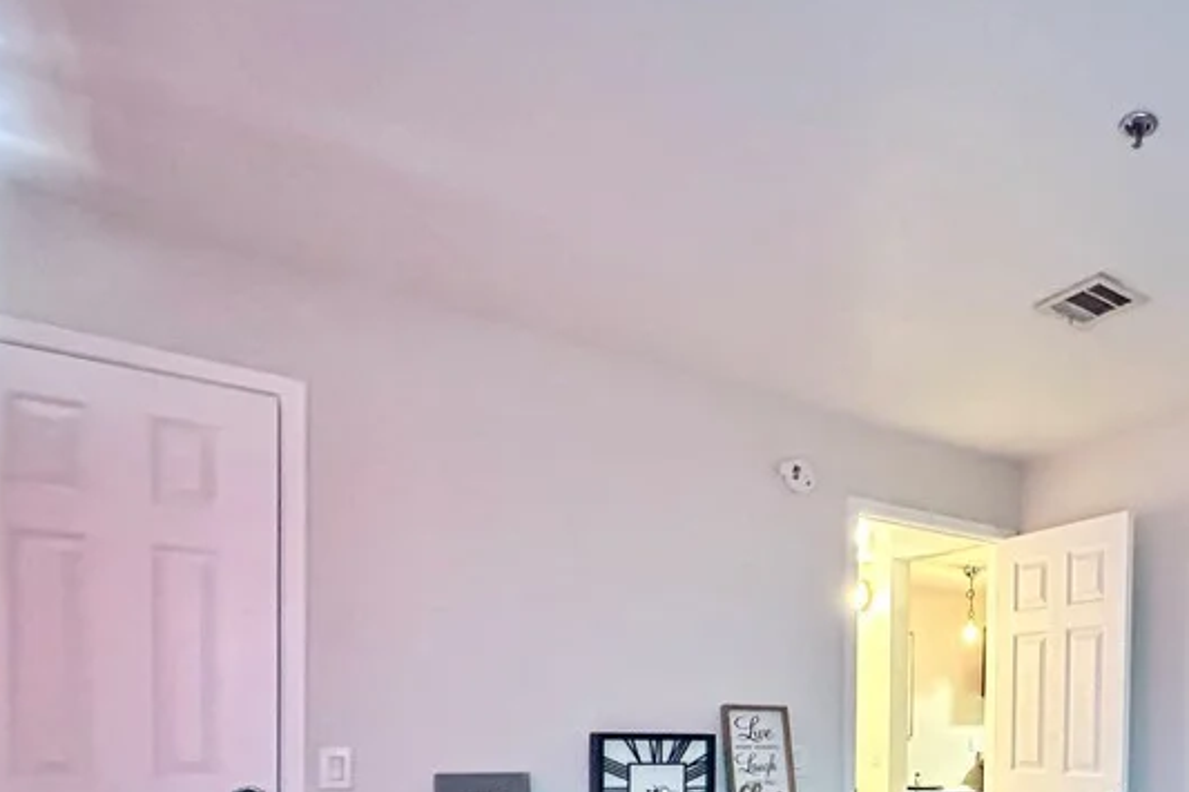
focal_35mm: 28
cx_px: 984
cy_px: 763
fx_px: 924
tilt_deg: +0.0
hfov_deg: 59.3
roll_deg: -1.4
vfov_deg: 41.3
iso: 1000
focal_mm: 2.22
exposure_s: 1/60
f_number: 2.2
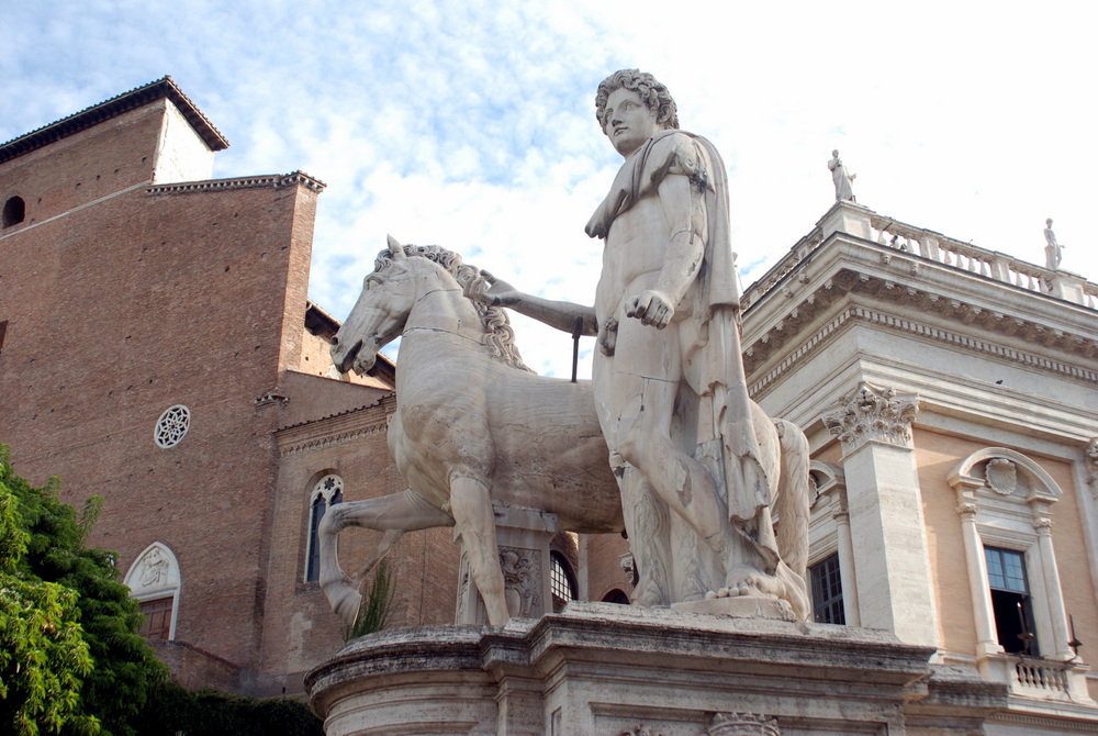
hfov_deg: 46.3
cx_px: 549
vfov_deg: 32.0
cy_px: 368
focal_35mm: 42
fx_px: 1283
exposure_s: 1/160
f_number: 6.3
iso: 100
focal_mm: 28
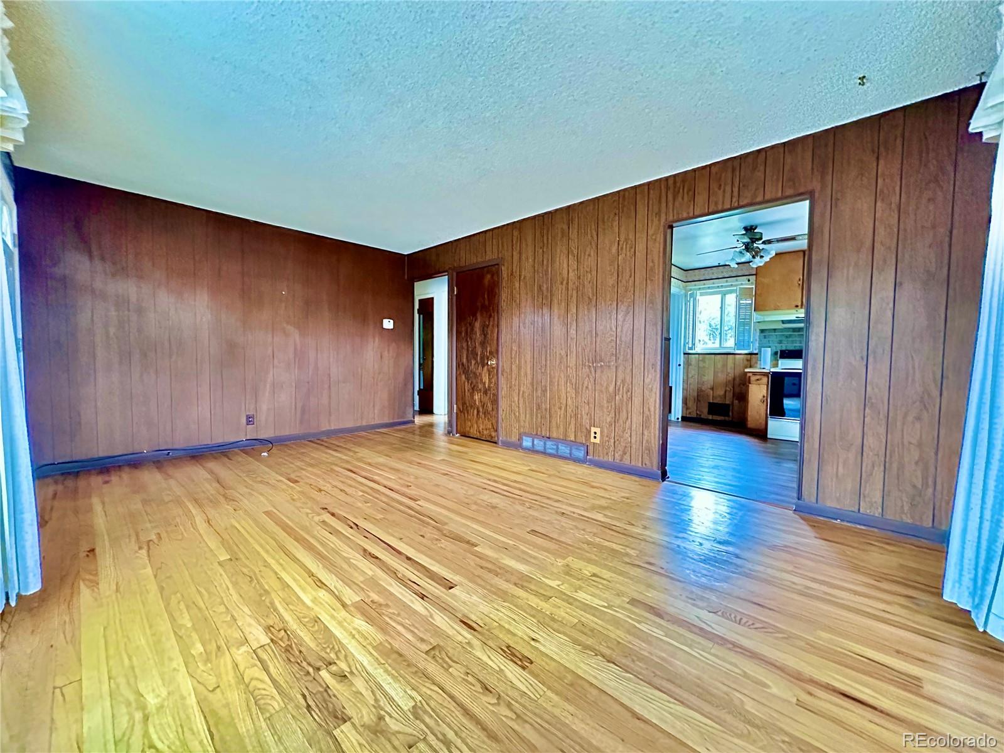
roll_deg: -0.7
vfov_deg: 85.7
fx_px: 406
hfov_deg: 102.1
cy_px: 376
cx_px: 502
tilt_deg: -2.9
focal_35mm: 14
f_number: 2.2
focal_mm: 2.22
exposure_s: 1/41
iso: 1250
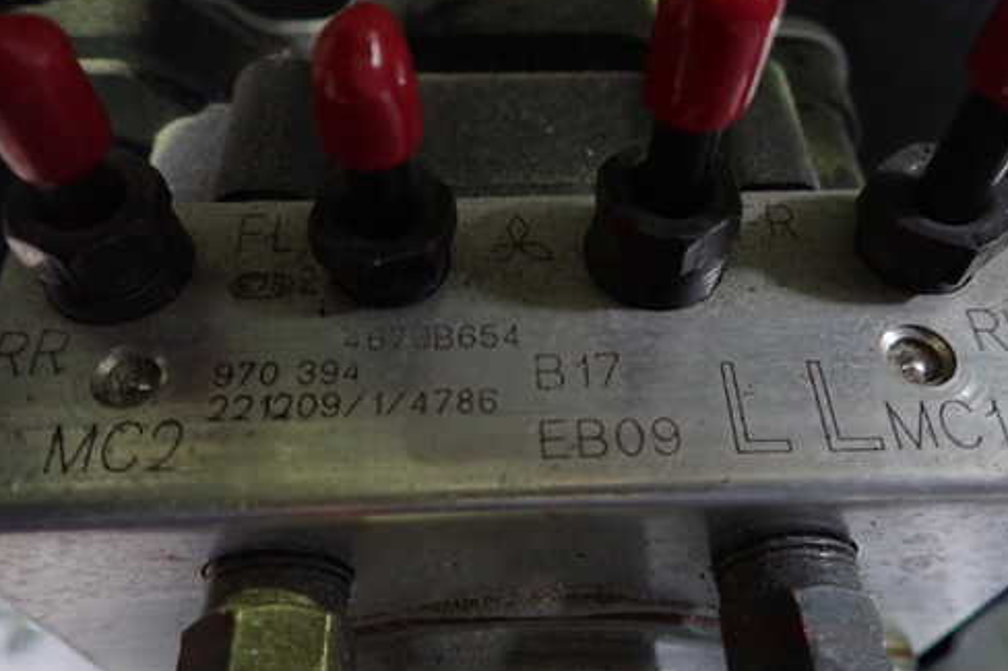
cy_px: 287
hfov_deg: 58.7
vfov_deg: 41.0
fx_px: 896
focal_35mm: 32
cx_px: 514
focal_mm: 4.5
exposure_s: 1/10
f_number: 2
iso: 800
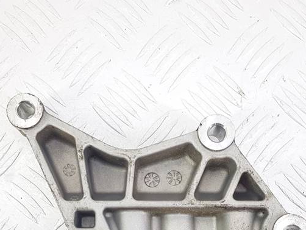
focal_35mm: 53
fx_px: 469
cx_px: 132
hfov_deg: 36.1
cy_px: 223
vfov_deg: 26.3
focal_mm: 4.2
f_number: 1.7
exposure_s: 1/50
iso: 50
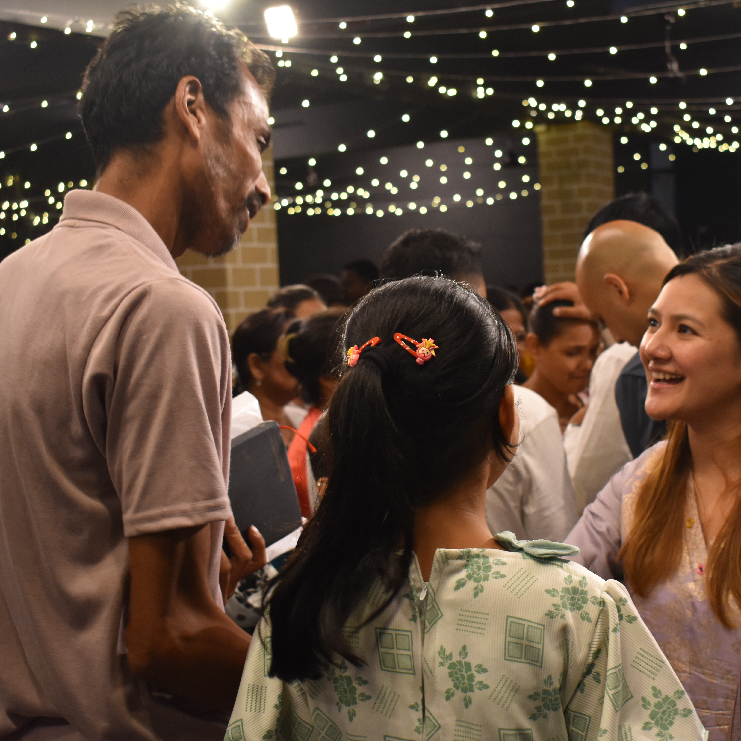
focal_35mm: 58
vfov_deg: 29.6
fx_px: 1405
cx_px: 495
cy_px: 372
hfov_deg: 29.3
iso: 1000
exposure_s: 1/60
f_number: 4.2
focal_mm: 30
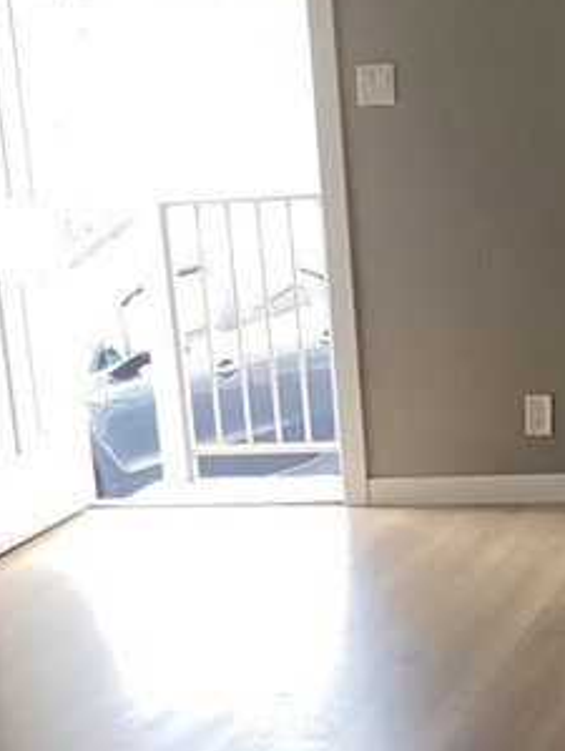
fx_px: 2302
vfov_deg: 17.9
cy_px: 811
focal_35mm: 106
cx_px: 434
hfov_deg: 13.9
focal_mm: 3.3
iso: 80
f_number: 2.4
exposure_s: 1/120
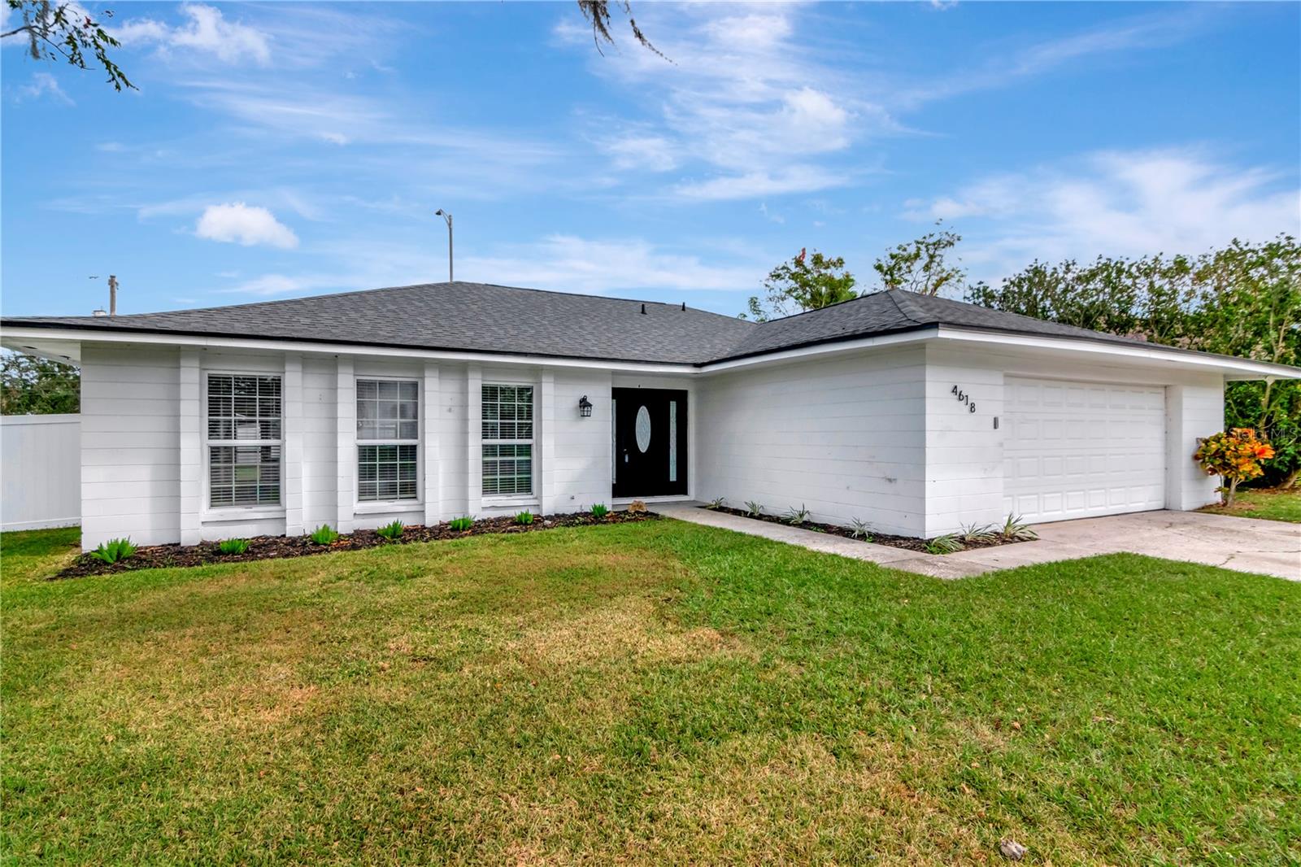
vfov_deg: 72.0
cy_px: 434
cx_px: 650
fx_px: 596
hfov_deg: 95.0
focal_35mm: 16
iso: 640
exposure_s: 1/1250
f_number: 7.1
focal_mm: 11
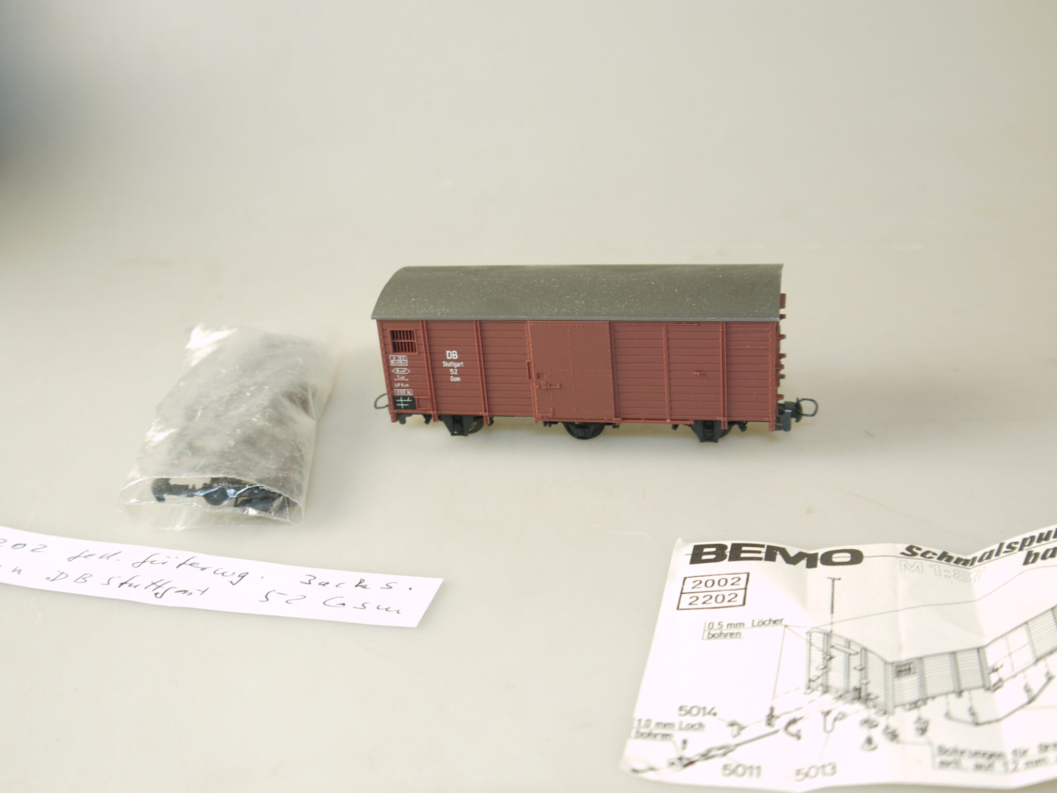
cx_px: 528
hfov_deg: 47.9
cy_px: 396
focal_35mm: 39
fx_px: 1191
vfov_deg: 36.8
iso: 100
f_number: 4
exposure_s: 1/40
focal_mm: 14
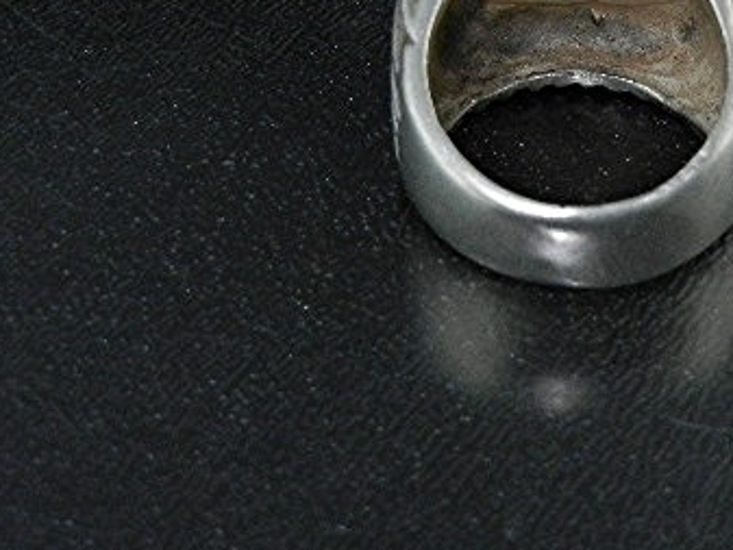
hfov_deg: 17.4
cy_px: 43
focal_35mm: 112
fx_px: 2372
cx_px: 581
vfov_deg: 13.1
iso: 800
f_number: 8
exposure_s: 1/30
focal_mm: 10.6
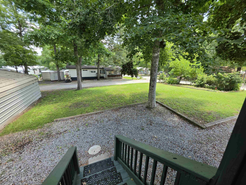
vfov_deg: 89.9
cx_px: 123
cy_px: 92
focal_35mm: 13
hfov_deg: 106.2
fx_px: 92
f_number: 1.9
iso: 20
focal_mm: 2.2
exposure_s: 1/120
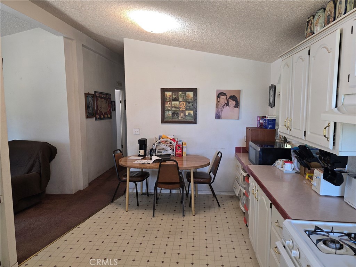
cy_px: 134
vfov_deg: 58.9
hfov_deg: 73.9
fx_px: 237
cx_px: 178
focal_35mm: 23
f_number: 1.7
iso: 100
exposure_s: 1/40
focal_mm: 6.3
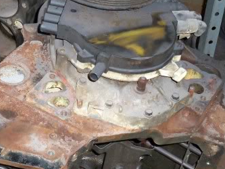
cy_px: 163
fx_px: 546
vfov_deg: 17.2
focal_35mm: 84
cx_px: 87
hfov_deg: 23.2
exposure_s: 1/30
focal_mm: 6.3
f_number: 3.1
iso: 200
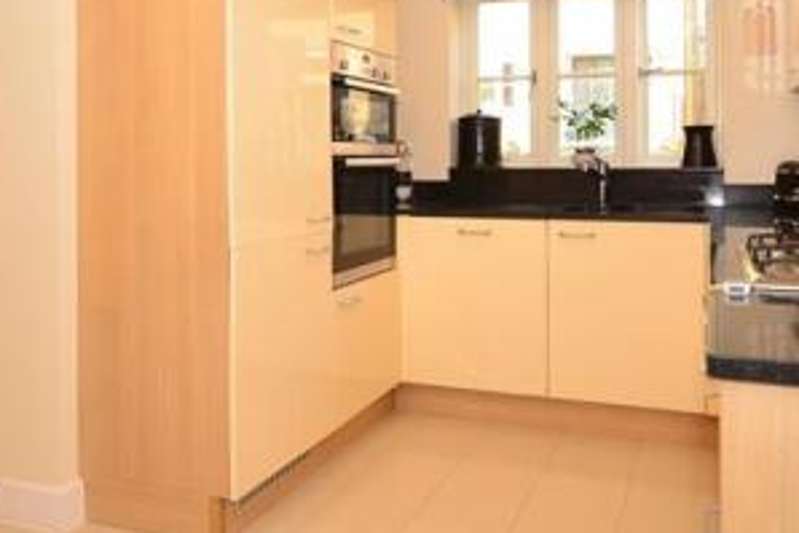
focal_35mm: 33
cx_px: 413
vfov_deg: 39.0
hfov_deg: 57.2
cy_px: 138
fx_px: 733
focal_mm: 10
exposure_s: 1/50
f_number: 5
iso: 200
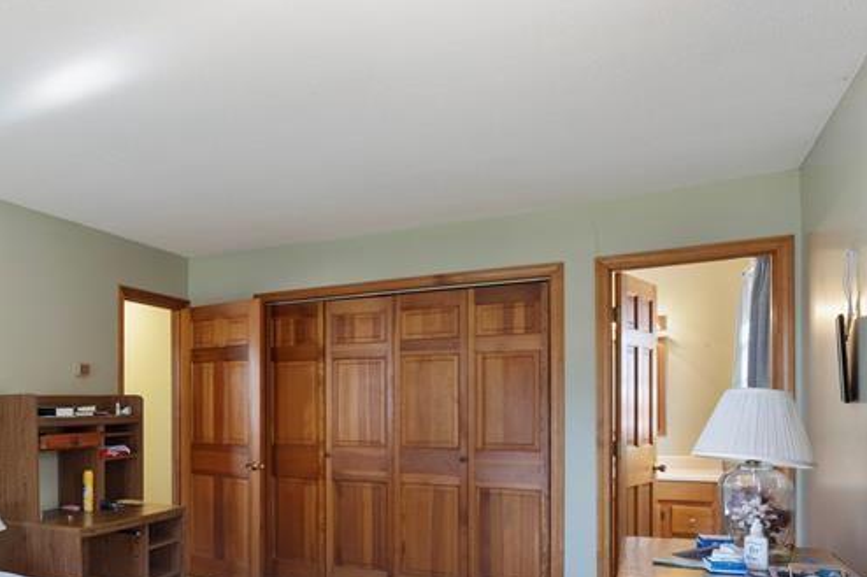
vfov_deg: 42.1
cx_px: 139
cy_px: 426
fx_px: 728
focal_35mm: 30
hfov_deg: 55.8
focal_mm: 14.6
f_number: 8
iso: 800
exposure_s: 1/4
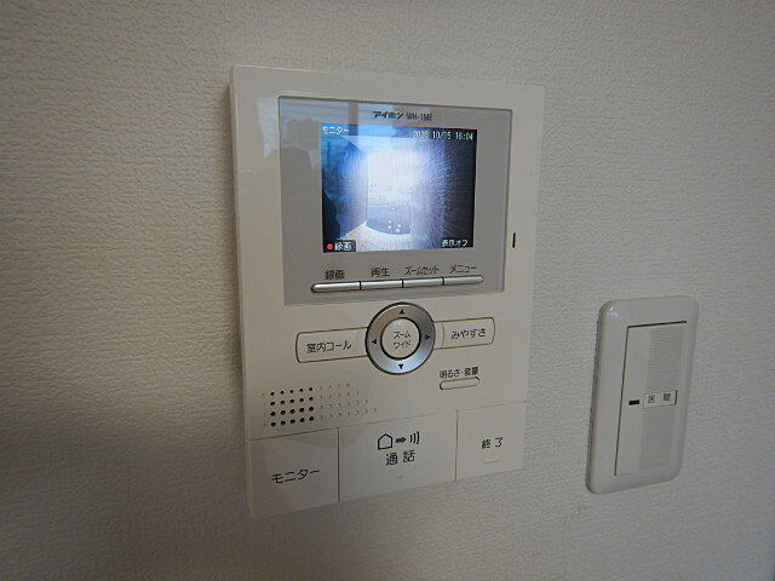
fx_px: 537
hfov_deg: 71.6
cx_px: 388
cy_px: 290
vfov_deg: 56.8
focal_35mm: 24
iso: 125
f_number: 2.8
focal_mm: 4.3
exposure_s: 1/50
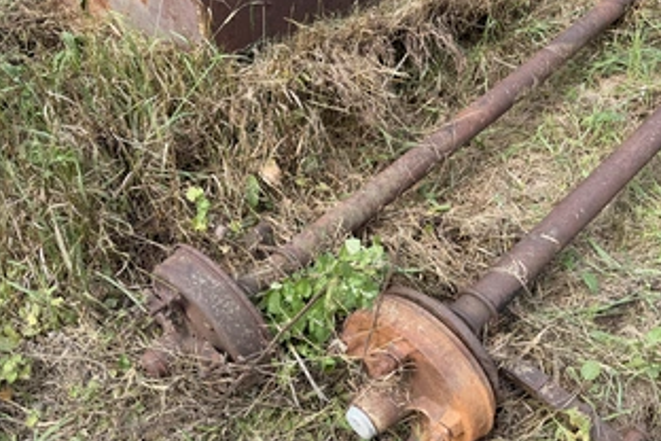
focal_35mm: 32
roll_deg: +8.7
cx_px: 335
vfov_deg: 40.8
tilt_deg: -41.8
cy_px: 274
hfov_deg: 58.7
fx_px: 588
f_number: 1.78
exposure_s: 1/920
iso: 80
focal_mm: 6.76
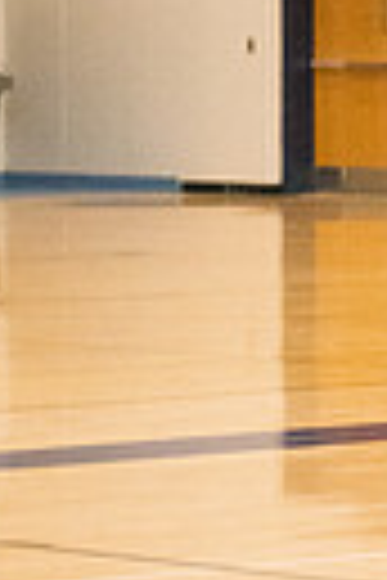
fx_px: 5885
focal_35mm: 365
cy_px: 292
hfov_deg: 3.7
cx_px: -218
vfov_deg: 5.6
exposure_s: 1/400
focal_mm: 70
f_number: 5.6
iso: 10000
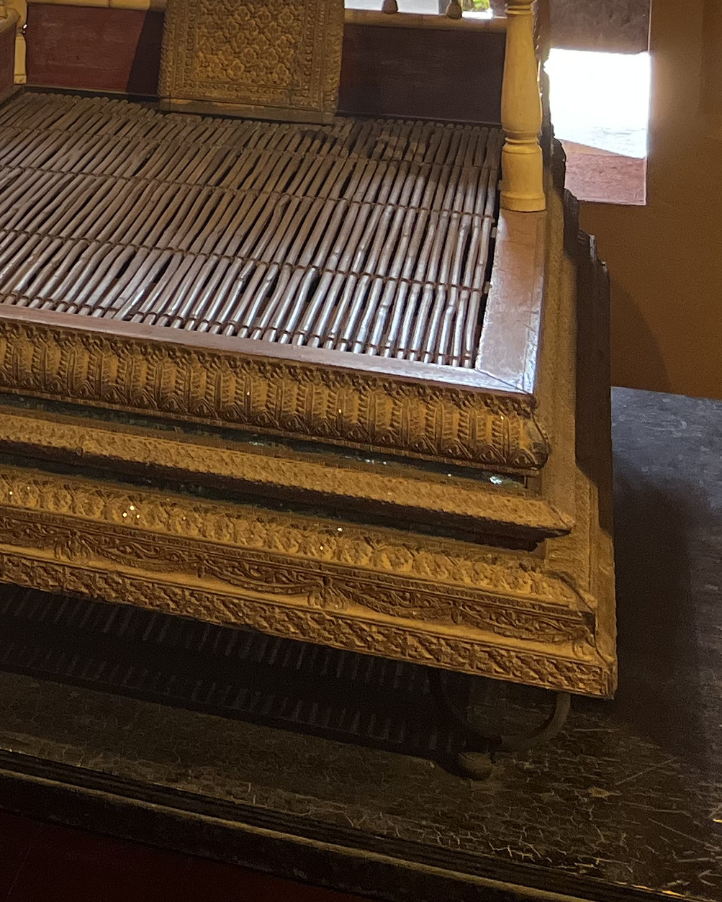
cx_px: -562
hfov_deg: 16.1
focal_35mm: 81
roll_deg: +1.3
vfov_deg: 22.0
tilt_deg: -5.1
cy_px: -152
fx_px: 2163
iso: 100
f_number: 1.5
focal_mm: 5.7
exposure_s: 1/121
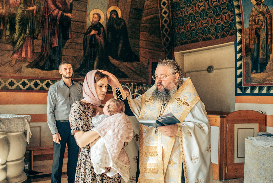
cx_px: 137
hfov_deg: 53.1
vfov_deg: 36.9
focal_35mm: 36
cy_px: 92
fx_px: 273
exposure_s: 1/160
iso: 560
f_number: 2.2
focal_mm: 35
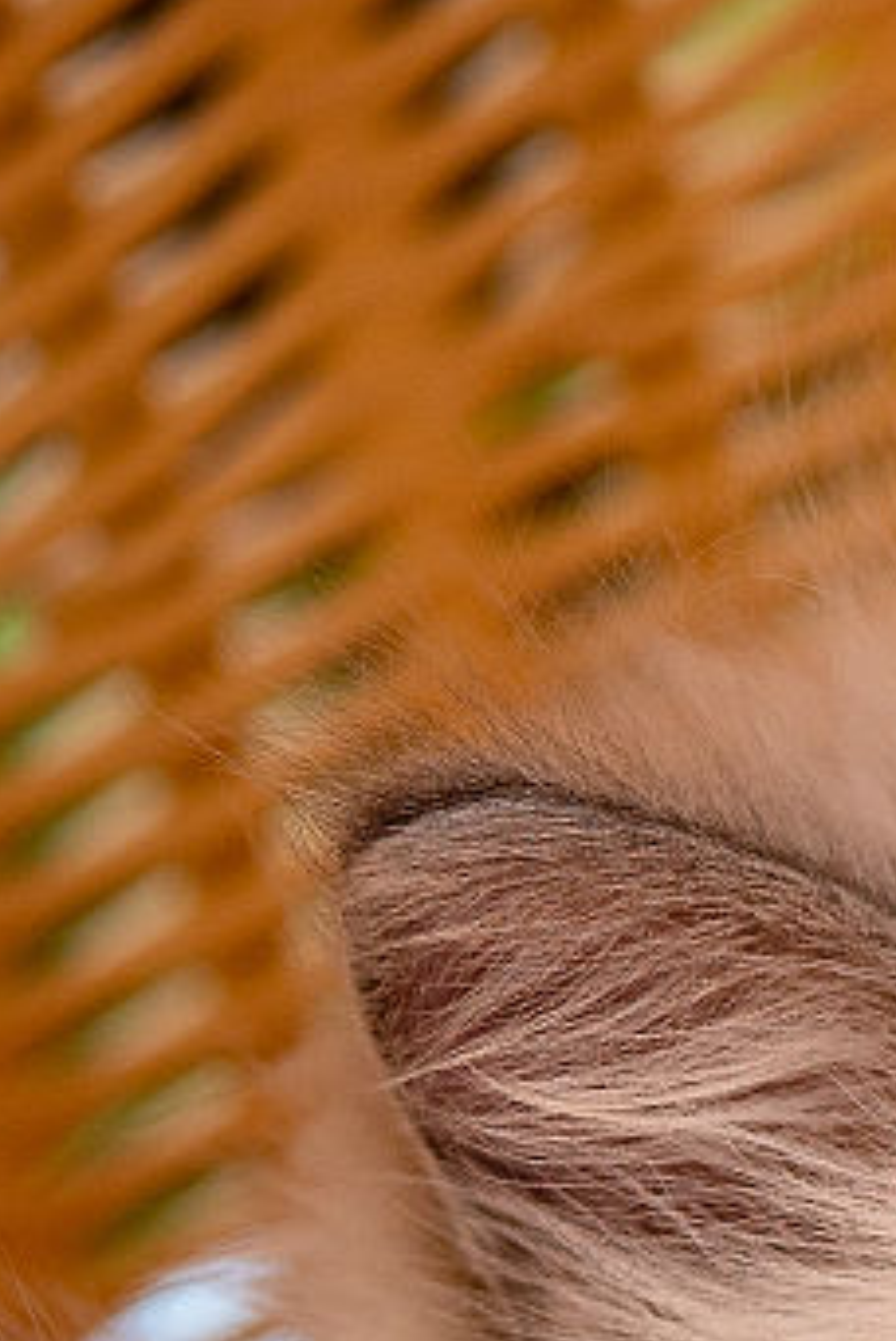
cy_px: 1125
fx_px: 4582
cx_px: 2201
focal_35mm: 123
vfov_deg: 16.5
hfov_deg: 9.8
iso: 200
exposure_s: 1/1600
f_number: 3.2
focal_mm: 35
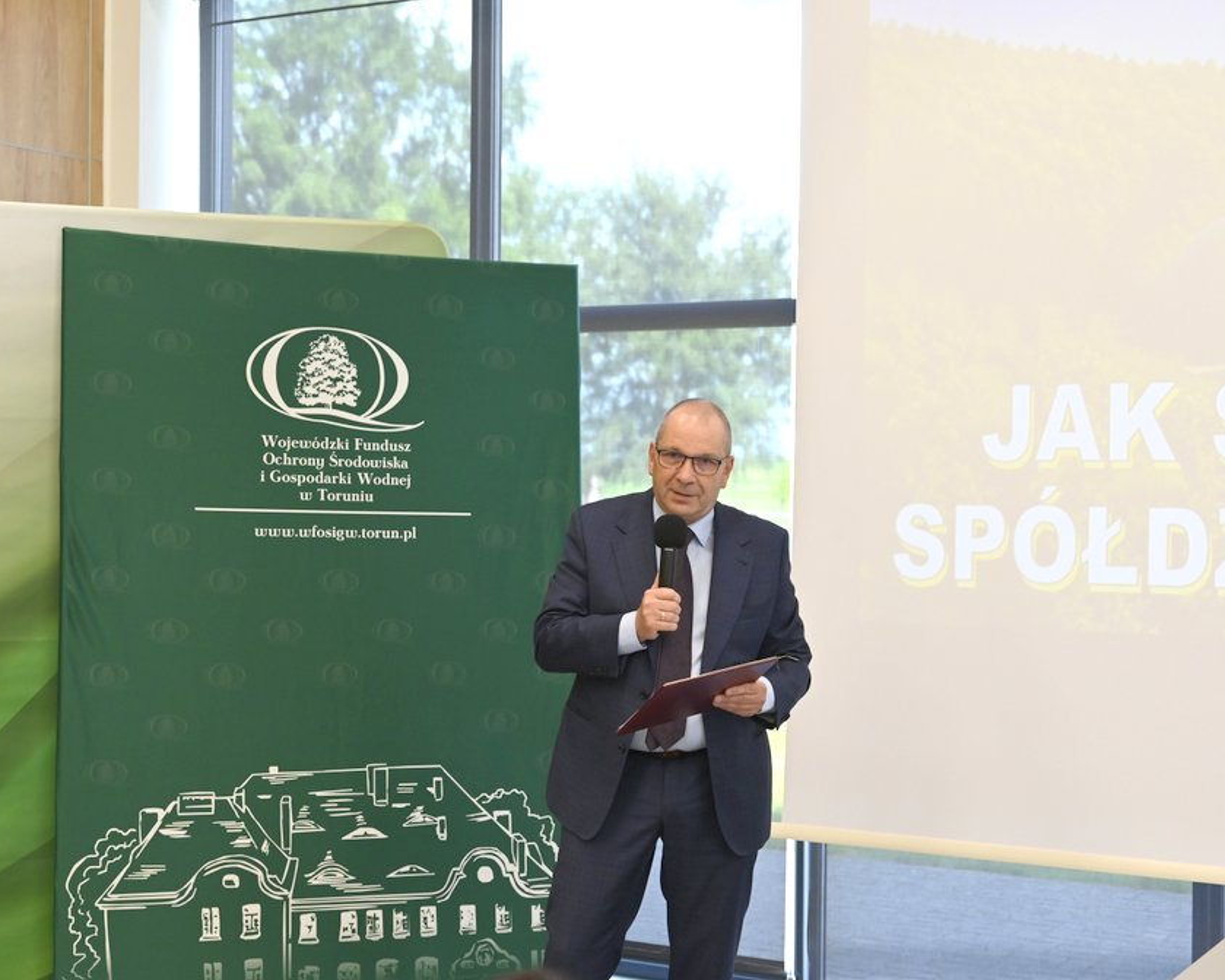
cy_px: 498
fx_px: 1994
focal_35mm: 55
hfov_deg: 34.1
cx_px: 548
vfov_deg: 27.6
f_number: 5.3
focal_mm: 48
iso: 2000
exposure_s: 1/125
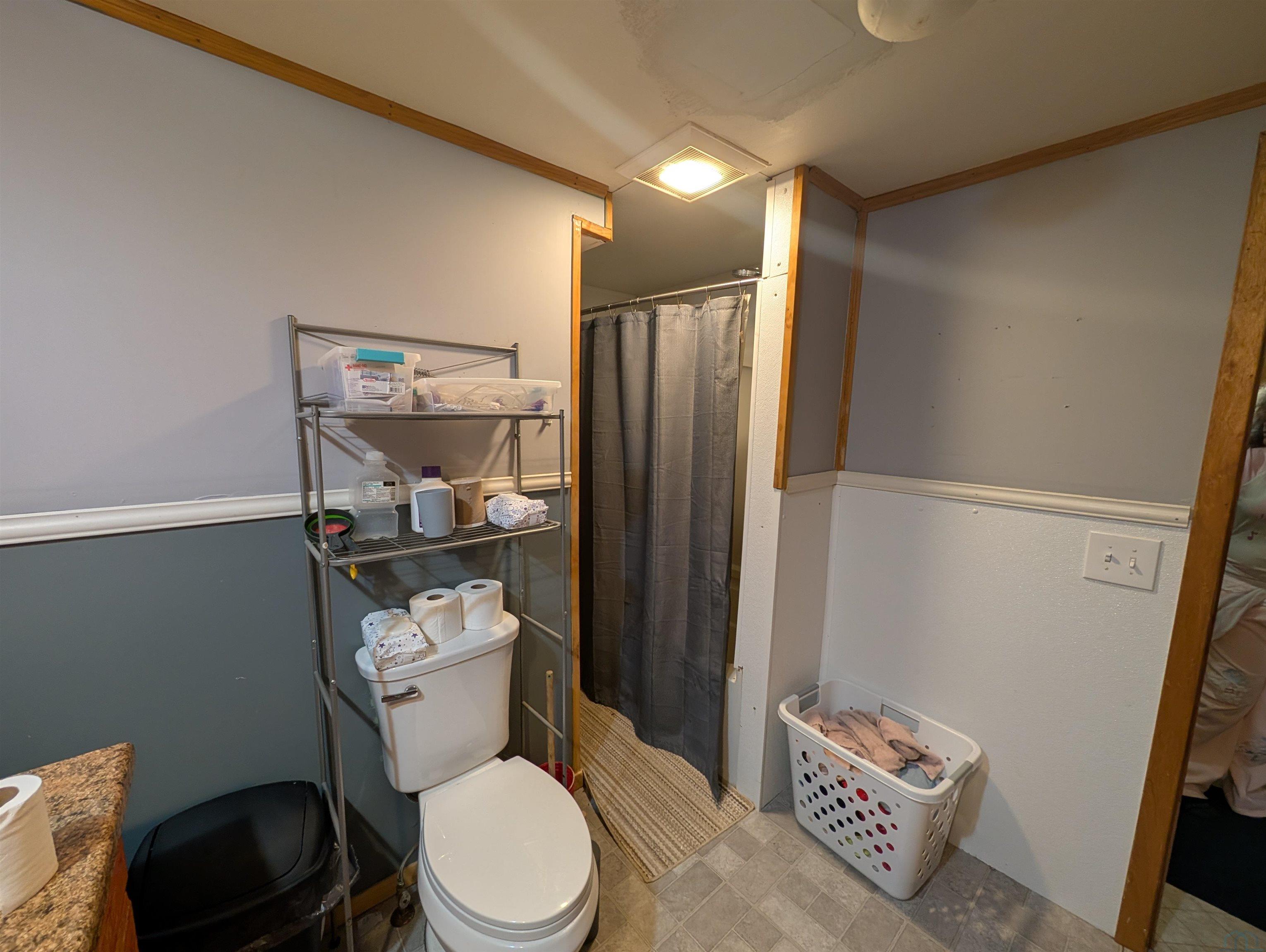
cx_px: 633
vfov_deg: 94.6
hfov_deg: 110.5
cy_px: 476
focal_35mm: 12
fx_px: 439
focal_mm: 2.02
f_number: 1.7
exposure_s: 1/24
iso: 96
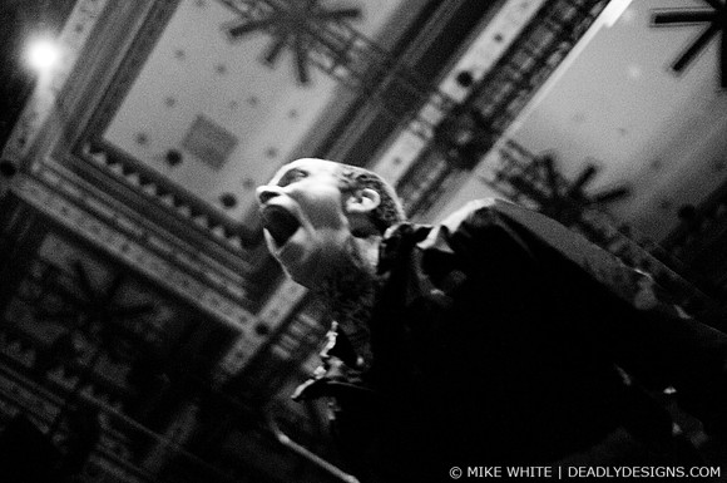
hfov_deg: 43.7
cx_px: 364
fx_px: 907
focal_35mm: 45
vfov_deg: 29.8
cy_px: 242
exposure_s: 1/80
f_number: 1.8
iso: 1000
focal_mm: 30
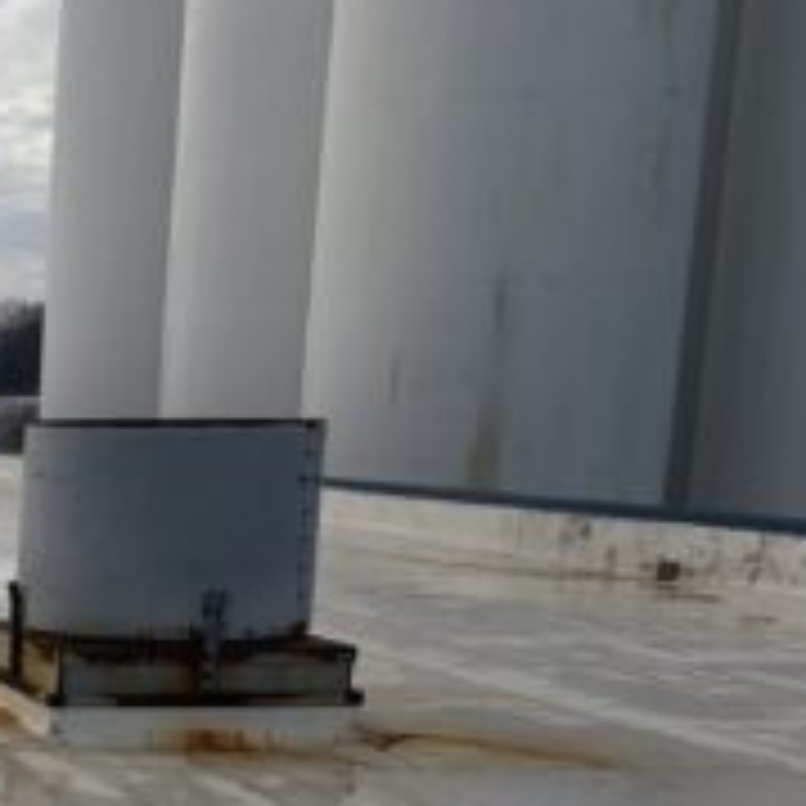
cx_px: -513
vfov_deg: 21.5
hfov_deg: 18.8
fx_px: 2028
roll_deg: +0.6
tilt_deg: -11.3
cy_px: 842
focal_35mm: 77
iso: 64
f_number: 1.6
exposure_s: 1/7813
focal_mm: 5.96
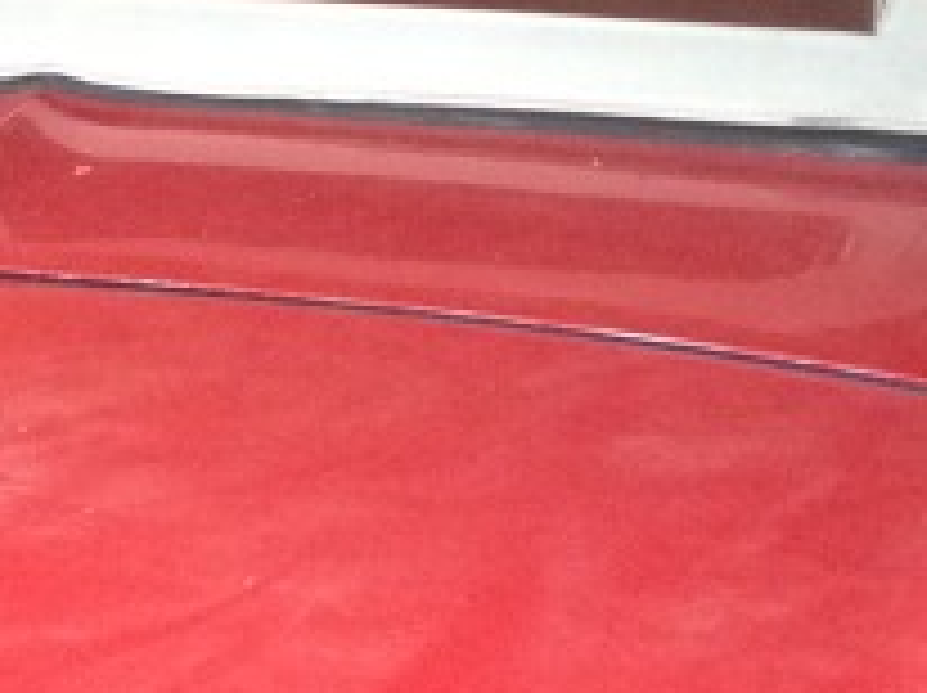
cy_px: 576
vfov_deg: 8.5
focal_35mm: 174
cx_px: 63
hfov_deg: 11.3
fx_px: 4654
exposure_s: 1/20
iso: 250
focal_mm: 4.3
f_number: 2.4
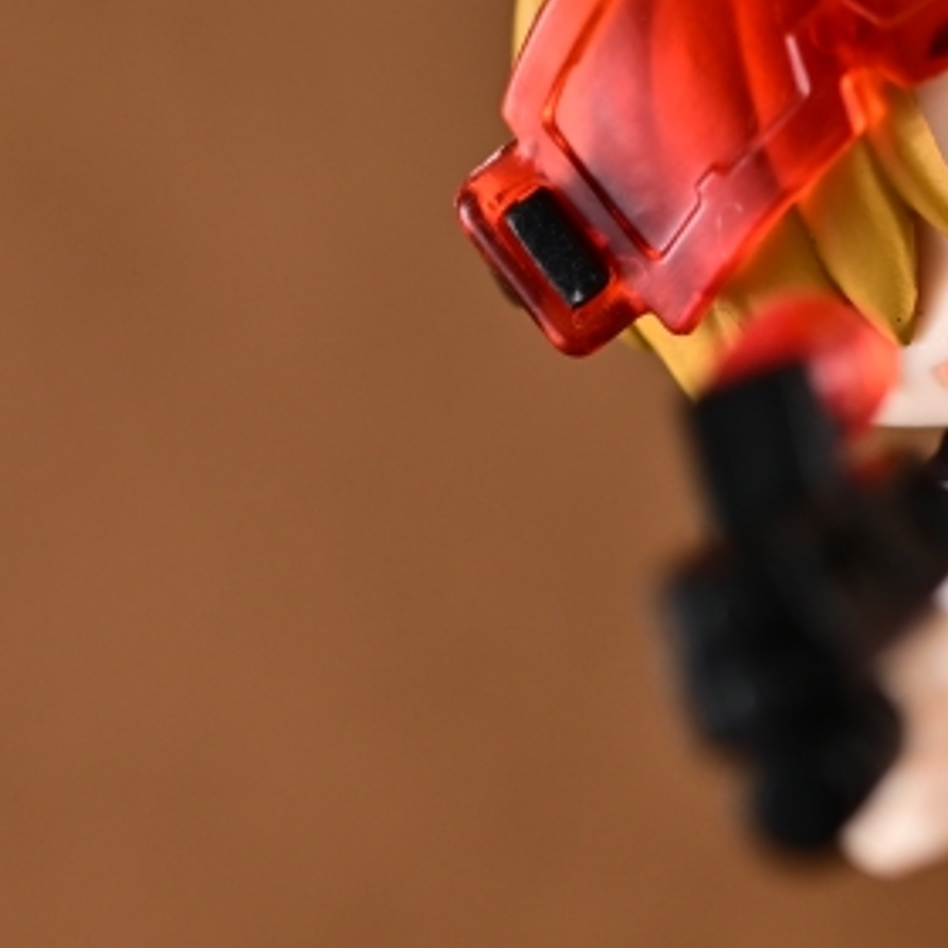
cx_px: 863
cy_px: 818
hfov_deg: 10.9
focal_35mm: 160
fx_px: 4943
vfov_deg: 10.9
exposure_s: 1/1.3
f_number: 5.6
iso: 100
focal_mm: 35
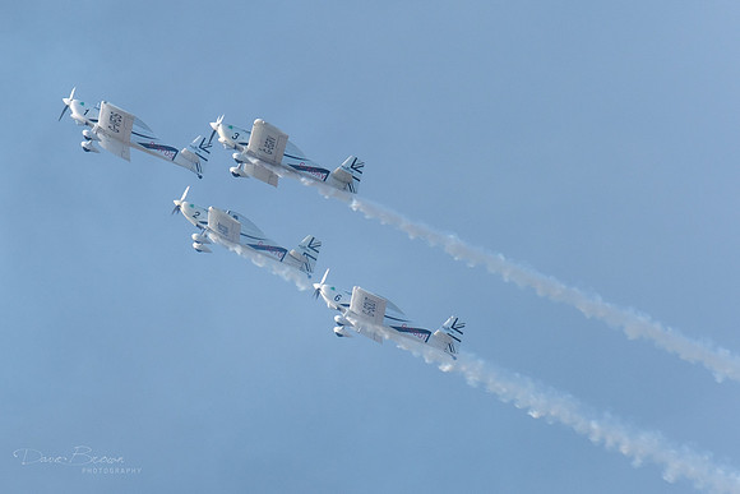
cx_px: 243
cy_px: 209
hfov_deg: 3.7
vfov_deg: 2.5
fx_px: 11495
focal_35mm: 559
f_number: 10
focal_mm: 231
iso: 200
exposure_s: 1/800
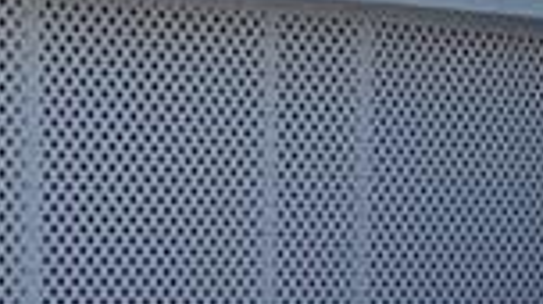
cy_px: 526
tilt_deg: -3.3
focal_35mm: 191
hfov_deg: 10.7
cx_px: -382
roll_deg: +0.7
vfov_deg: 6.2
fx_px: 2746
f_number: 1.6
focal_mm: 5.96
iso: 64
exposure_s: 1/6993
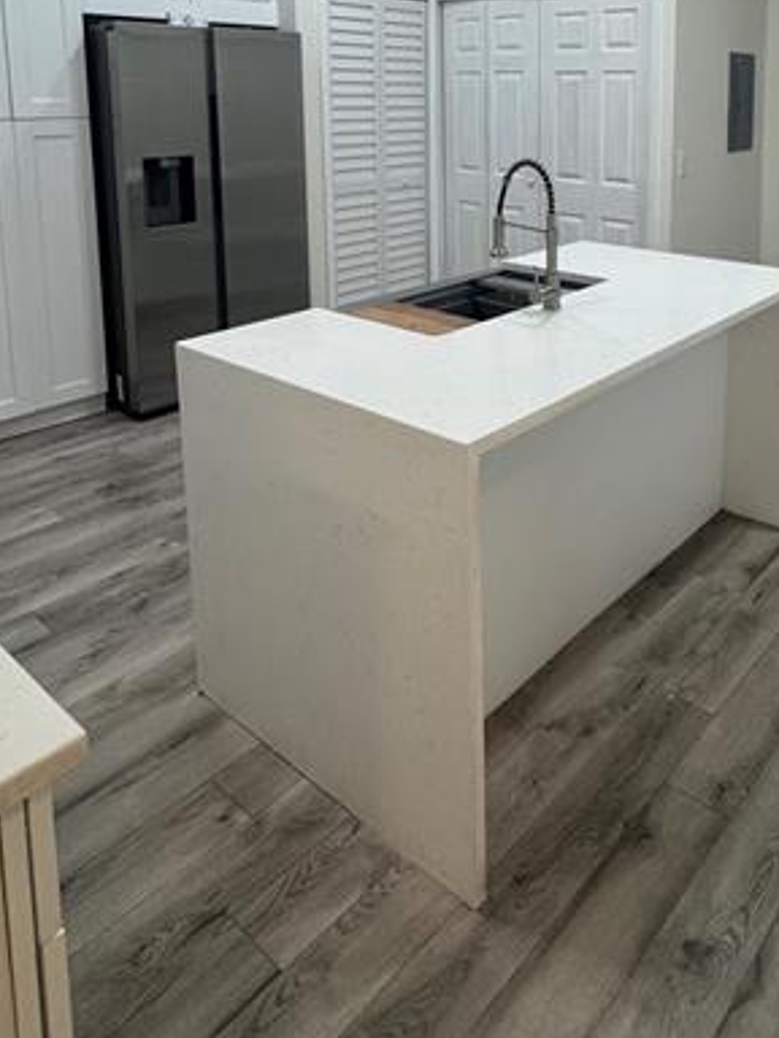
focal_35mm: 28
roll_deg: +0.1
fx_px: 840
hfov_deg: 48.4
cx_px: 554
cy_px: 200
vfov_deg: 58.3
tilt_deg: -7.6
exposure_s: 1/120
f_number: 2.2
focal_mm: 2.22
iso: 250
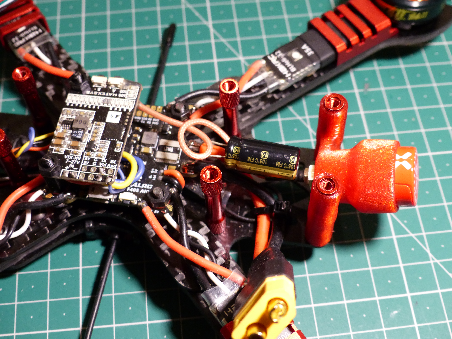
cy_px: 170
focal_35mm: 52
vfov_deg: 28.0
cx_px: 226
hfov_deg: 36.8
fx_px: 679
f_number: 2.8
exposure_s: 1/60
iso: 320
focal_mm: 9.4
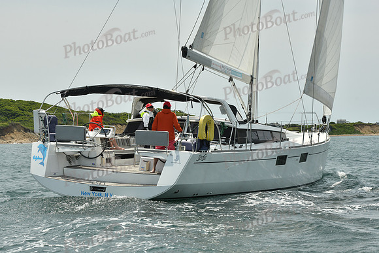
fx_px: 1032
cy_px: 126
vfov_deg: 14.0
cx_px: 190
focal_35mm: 98
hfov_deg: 20.8
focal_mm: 98
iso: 320
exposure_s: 1/1250
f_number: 9
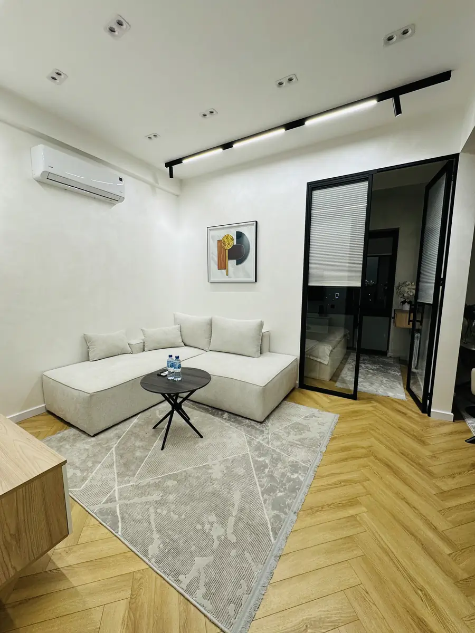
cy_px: 316
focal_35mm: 14
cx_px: 238
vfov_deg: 102.1
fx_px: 256
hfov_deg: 85.7
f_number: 2.2
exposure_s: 1/100
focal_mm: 2.22
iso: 80
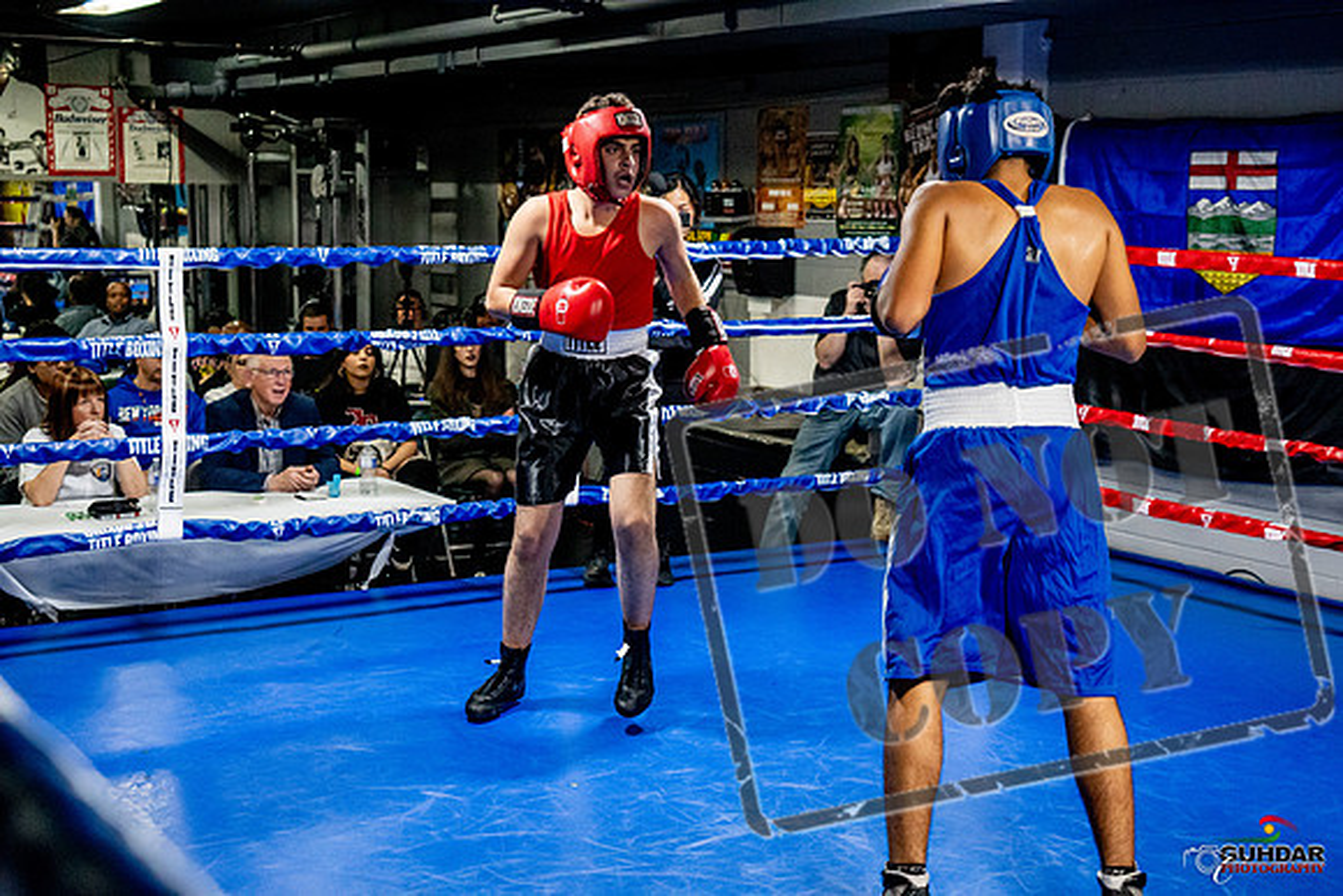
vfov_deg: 26.0
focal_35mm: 52
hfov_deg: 38.2
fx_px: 1940
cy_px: 448
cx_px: 672
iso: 5000
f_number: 2.8
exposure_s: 1/800
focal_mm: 35
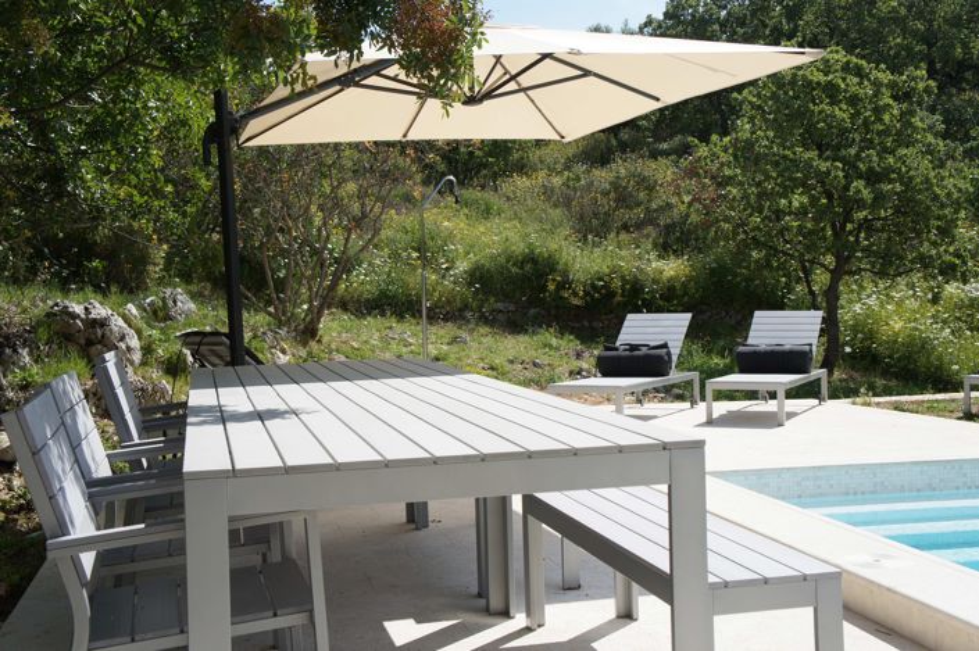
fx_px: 1141
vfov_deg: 31.8
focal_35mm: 42
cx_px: 490
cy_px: 326
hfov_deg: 46.4
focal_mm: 28
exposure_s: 1/400
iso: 200
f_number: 8
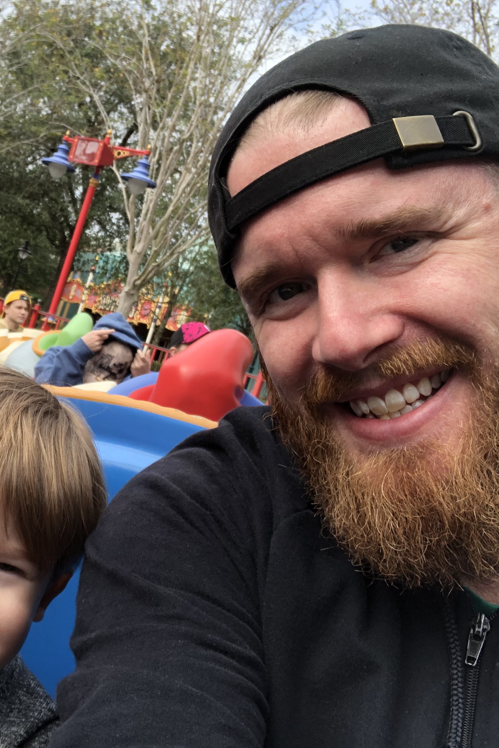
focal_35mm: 45
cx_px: 59
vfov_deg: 43.6
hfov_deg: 28.8
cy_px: 370
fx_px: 935
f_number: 2.2
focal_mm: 2.87
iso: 20
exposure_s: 1/331
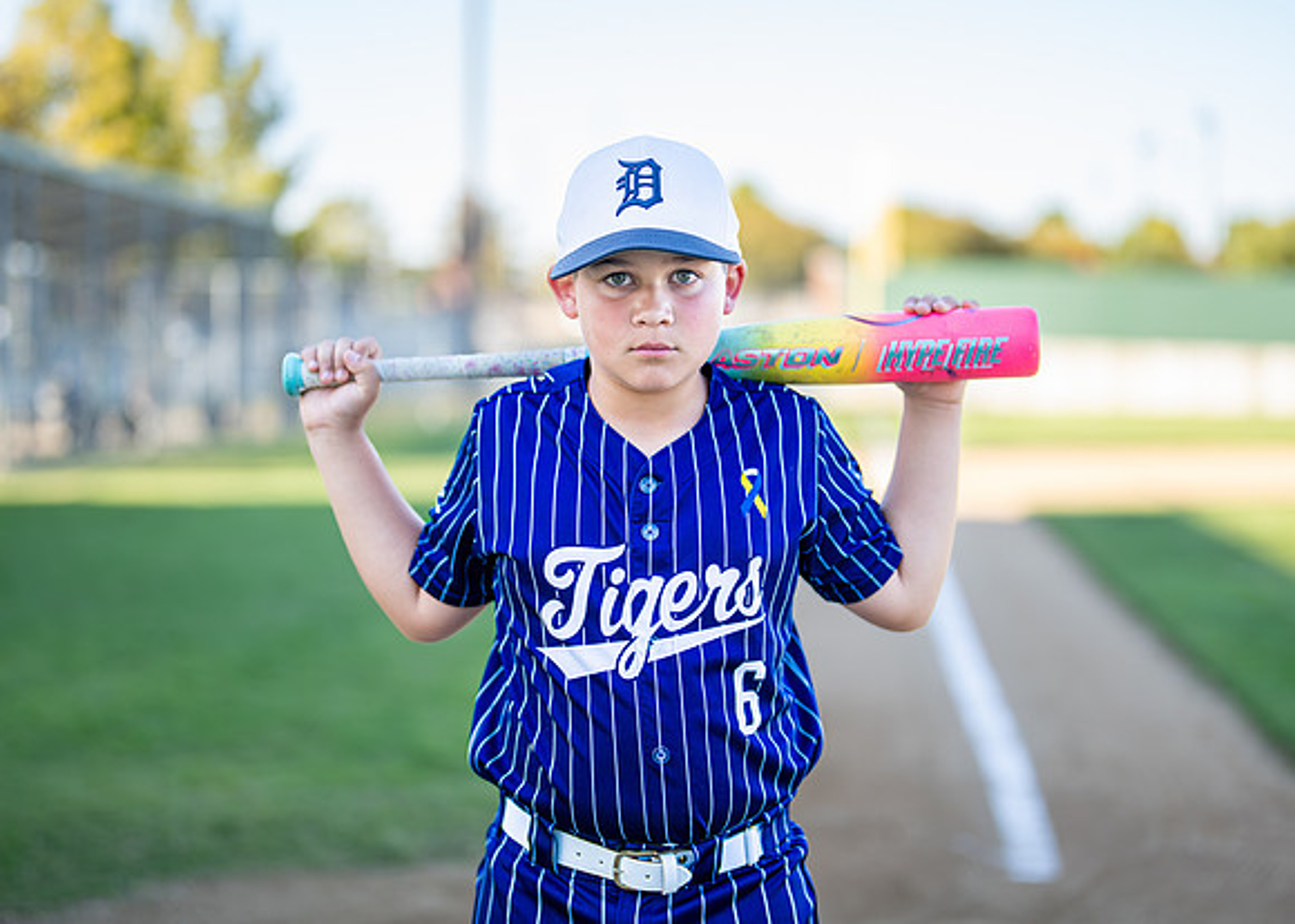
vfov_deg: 23.3
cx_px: 663
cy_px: 441
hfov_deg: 32.2
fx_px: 2244
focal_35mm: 61
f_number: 1.2
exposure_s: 1/1250
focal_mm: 50
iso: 100
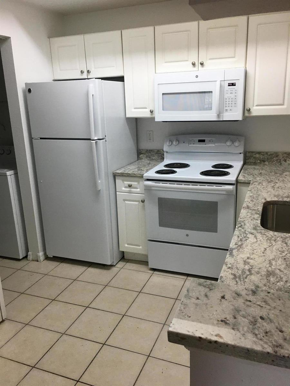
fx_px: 324
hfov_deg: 48.2
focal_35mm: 29
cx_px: 145
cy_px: 193
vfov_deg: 61.7
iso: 40
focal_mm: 4.15
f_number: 2.2
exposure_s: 1/30
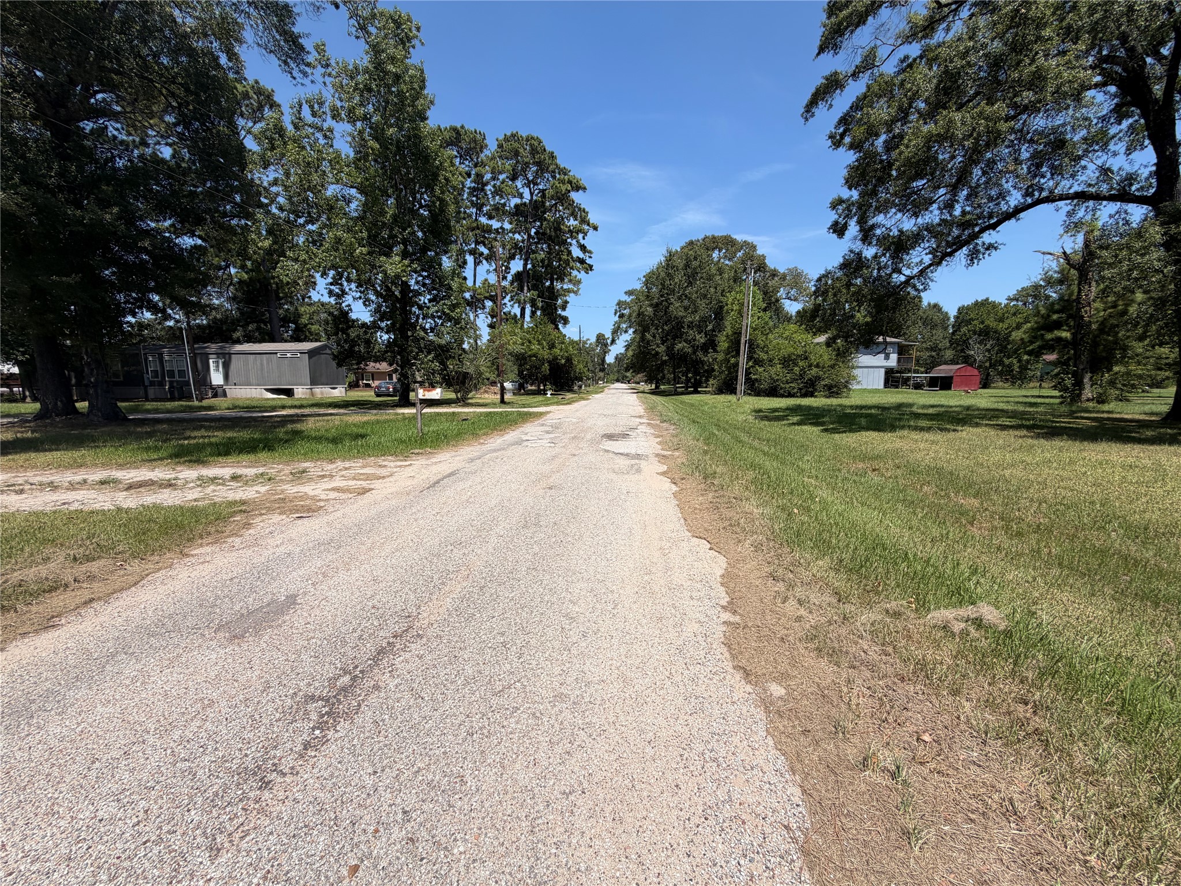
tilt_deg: -7.5
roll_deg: -0.3
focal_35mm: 14
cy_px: 443
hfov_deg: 102.1
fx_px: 478
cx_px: 590
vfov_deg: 85.7
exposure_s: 1/1001
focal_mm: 2.22
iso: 20
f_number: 2.2
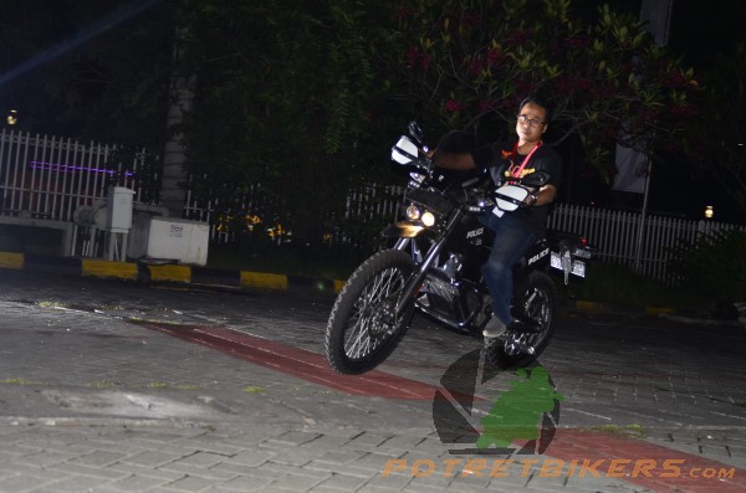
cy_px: 246
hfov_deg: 35.1
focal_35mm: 57
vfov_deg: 23.7
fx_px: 1178
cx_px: 373
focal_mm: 38
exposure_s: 1/125
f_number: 3.8
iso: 400
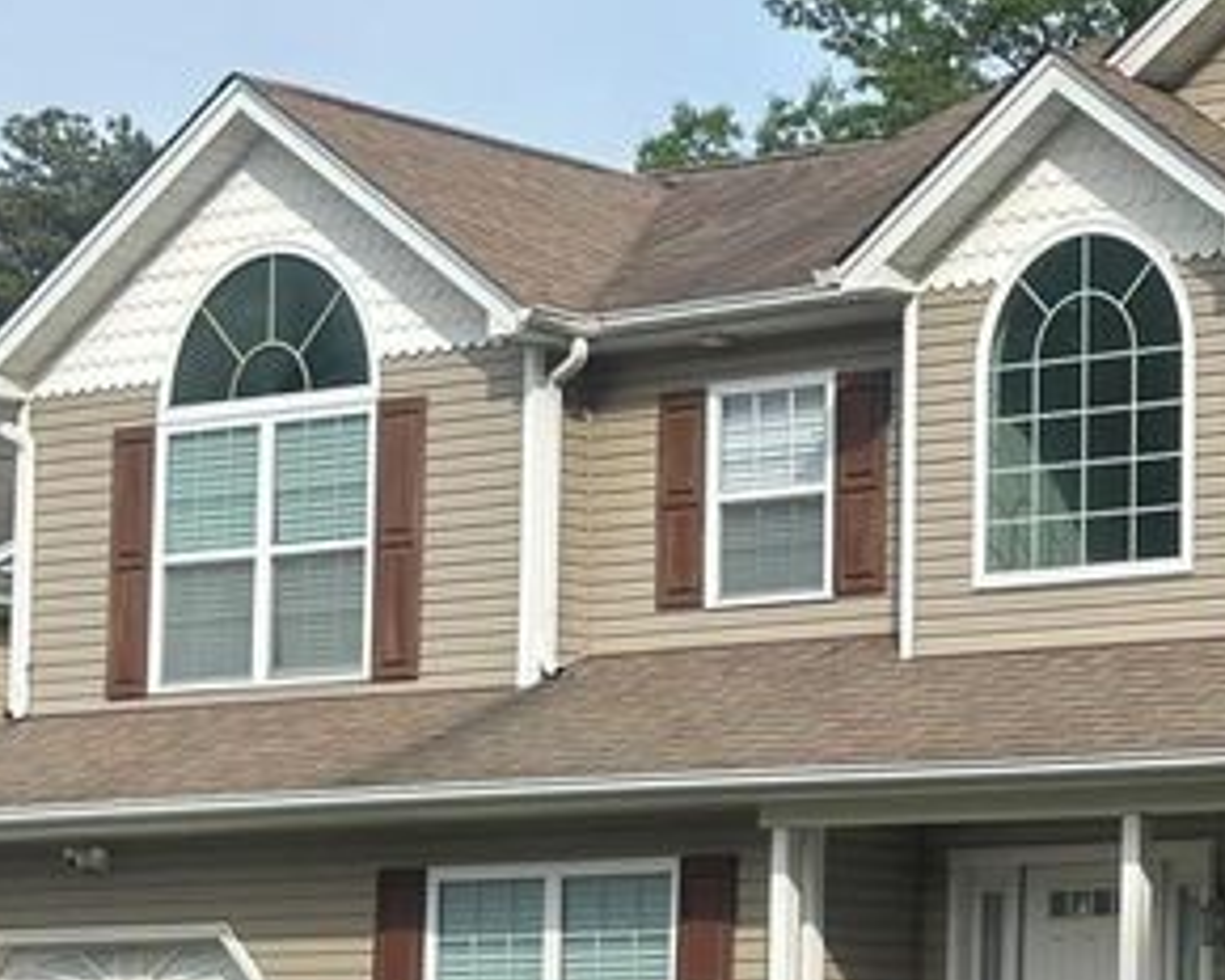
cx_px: 1451
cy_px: 663
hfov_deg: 14.1
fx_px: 4822
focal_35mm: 133
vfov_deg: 11.6
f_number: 1.78
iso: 80
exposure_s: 1/4367
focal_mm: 6.86
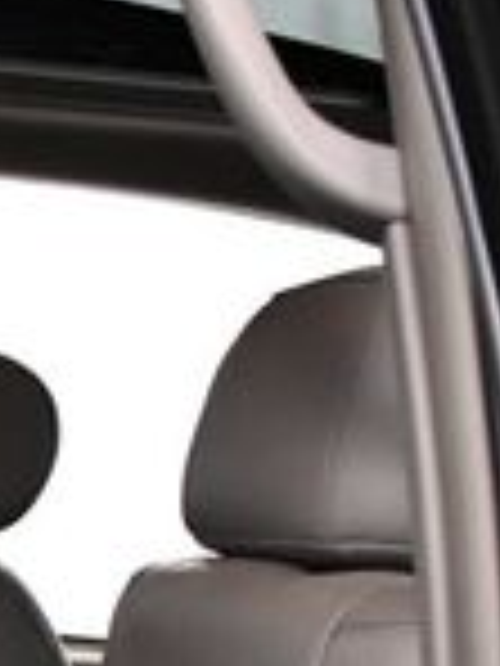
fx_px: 2484
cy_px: 922
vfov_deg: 14.5
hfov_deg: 10.3
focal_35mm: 129
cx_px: -613
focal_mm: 21
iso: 2200
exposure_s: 1/125
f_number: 3.8
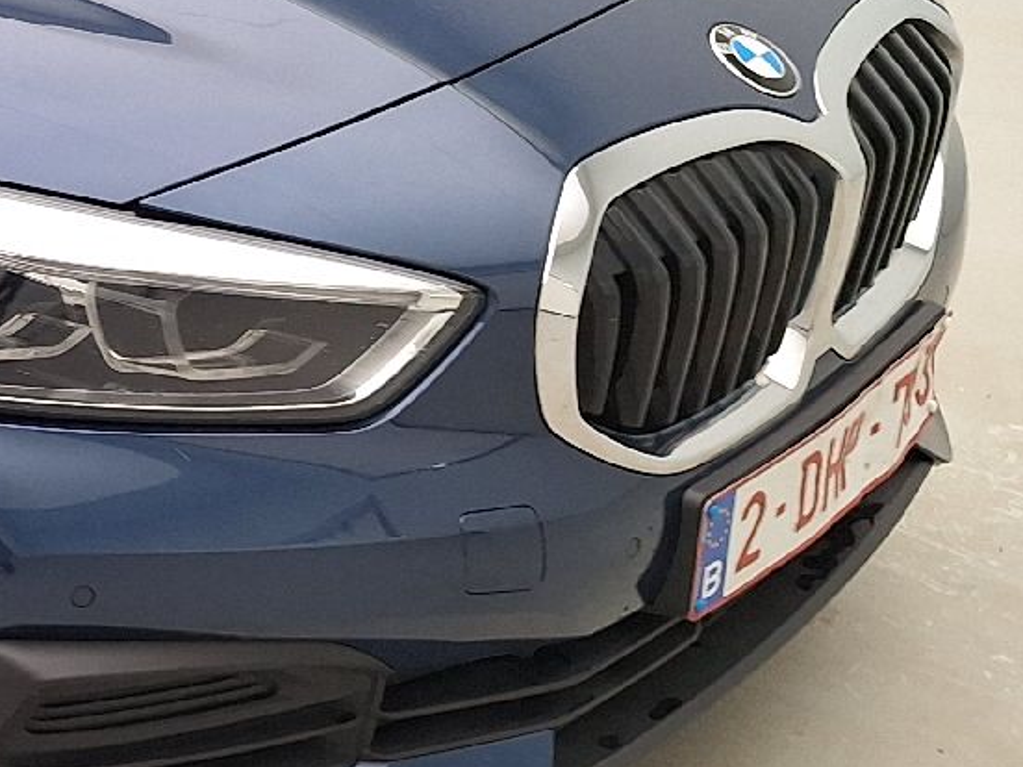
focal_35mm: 80
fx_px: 2364
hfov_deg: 20.7
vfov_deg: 18.3
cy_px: 211
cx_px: -519
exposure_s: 1/100
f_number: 1.8
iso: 50
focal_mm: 5.54
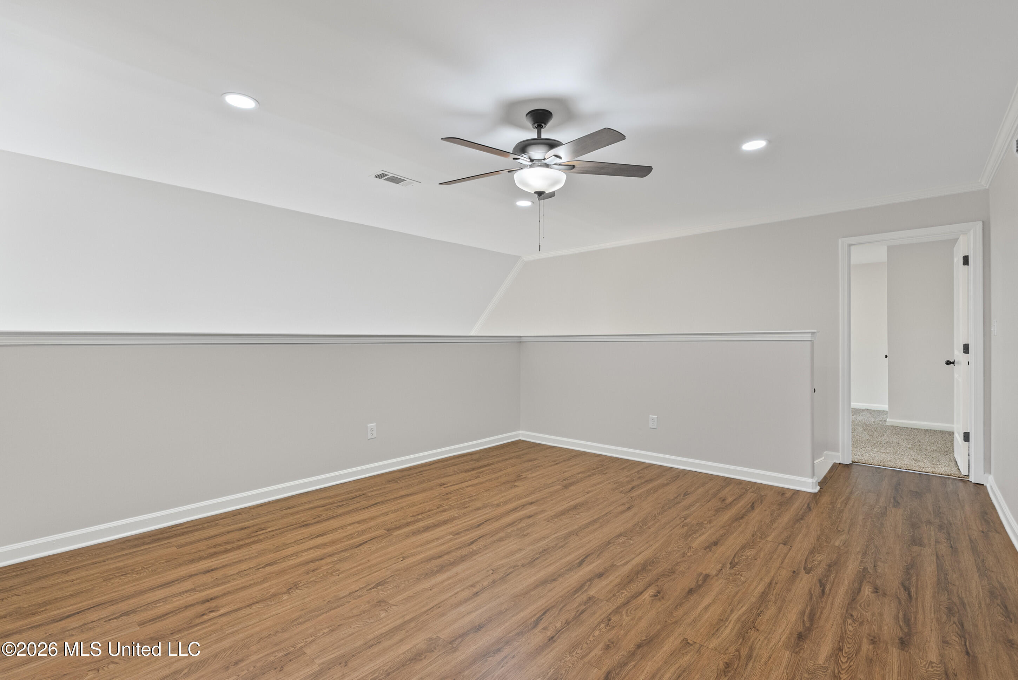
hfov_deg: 96.7
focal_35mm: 16
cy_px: 340
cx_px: 509
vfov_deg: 73.8
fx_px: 453
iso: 800
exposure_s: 1/8
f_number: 9
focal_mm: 16
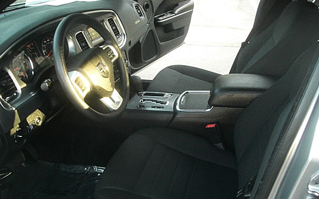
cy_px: 119
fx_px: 339
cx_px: 157
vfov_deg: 32.7
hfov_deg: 50.4
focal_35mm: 39
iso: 400
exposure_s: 1/100
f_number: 2.8
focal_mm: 6.3
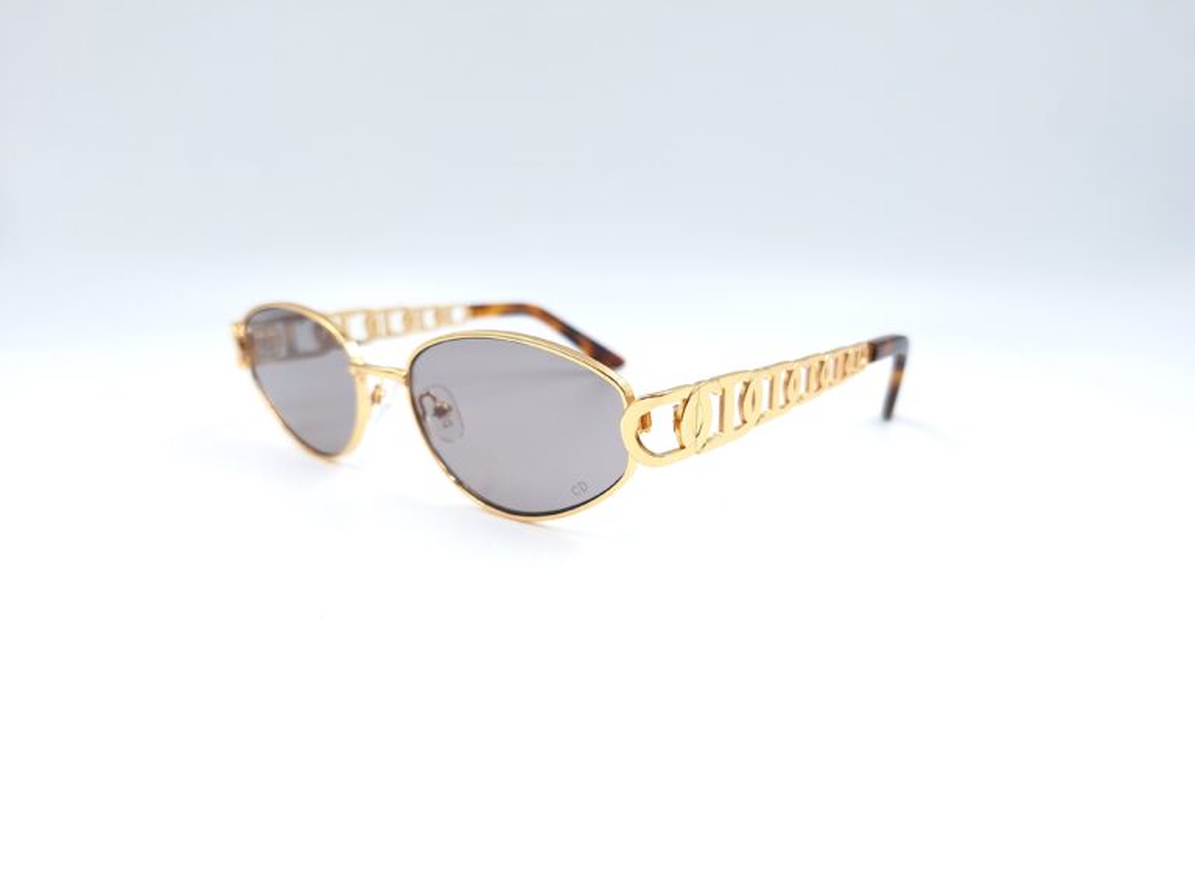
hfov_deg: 73.9
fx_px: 794
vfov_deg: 58.9
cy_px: 448
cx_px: 598
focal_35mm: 23
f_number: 1.8
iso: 40
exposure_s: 1/100
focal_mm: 5.54
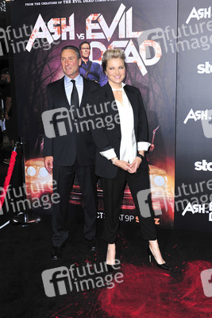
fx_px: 282
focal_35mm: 32
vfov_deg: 58.7
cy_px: 159
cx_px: 106
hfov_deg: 41.1
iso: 640
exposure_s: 1/320
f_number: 5.6
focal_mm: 32
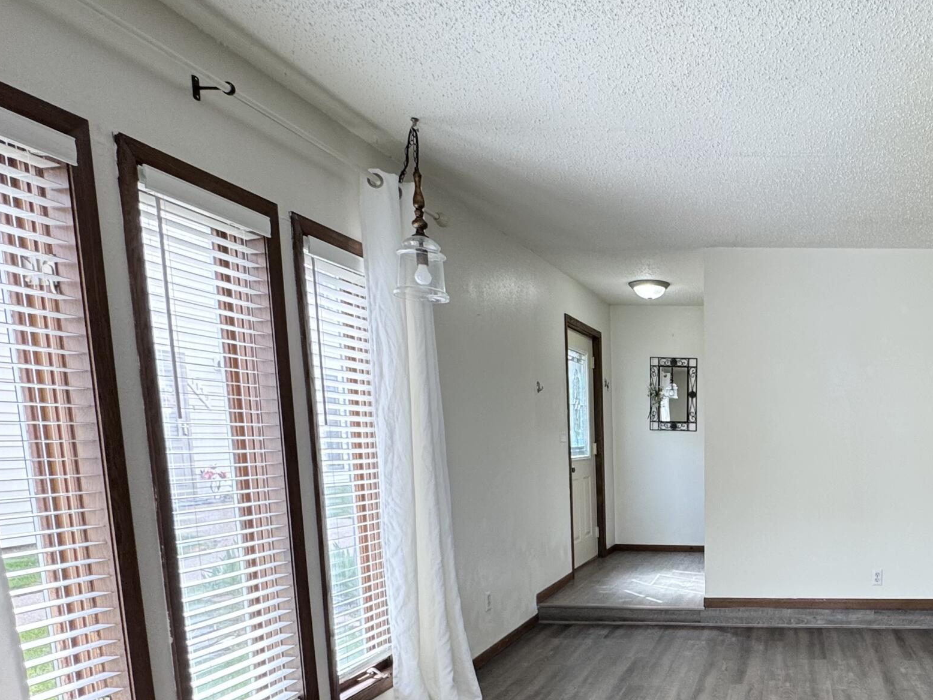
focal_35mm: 27
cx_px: 777
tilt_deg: -8.0
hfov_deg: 59.0
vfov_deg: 49.1
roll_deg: -0.5
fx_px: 728
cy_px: 535
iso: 80
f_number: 2.2
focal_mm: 2.22
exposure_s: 1/120
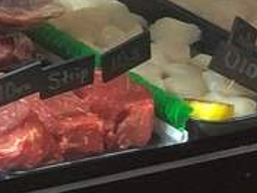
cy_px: 139
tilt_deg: -29.7
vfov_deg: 7.8
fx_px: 1418
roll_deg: -0.2
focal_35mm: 191
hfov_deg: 8.8
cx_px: -466
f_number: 1.8
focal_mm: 3.99
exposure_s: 1/15
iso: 100
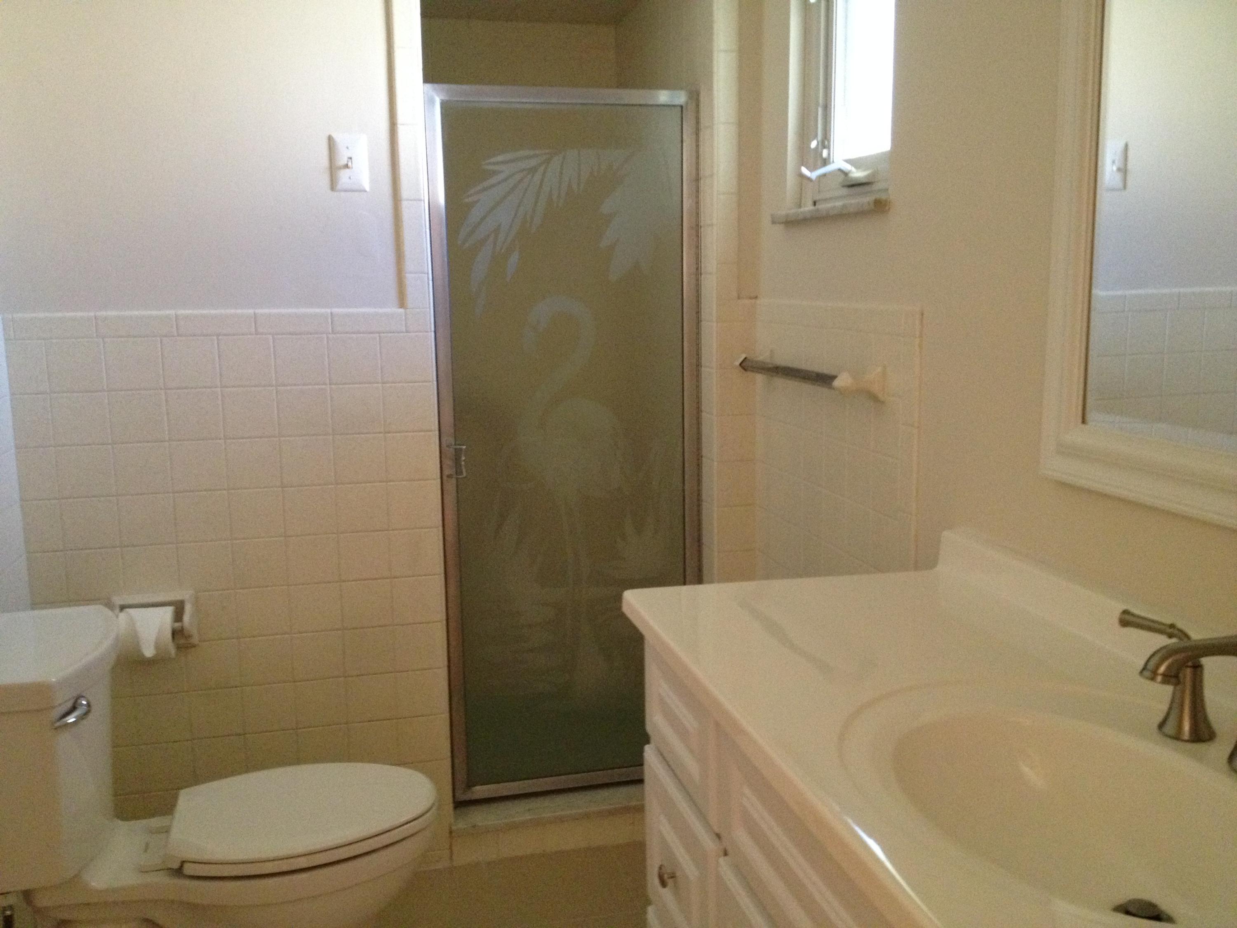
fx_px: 1251
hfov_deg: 52.6
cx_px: 618
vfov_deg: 40.7
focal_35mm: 35
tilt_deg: -8.9
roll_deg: +1.9
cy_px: 464
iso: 320
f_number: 2.4
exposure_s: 1/20
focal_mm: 4.28
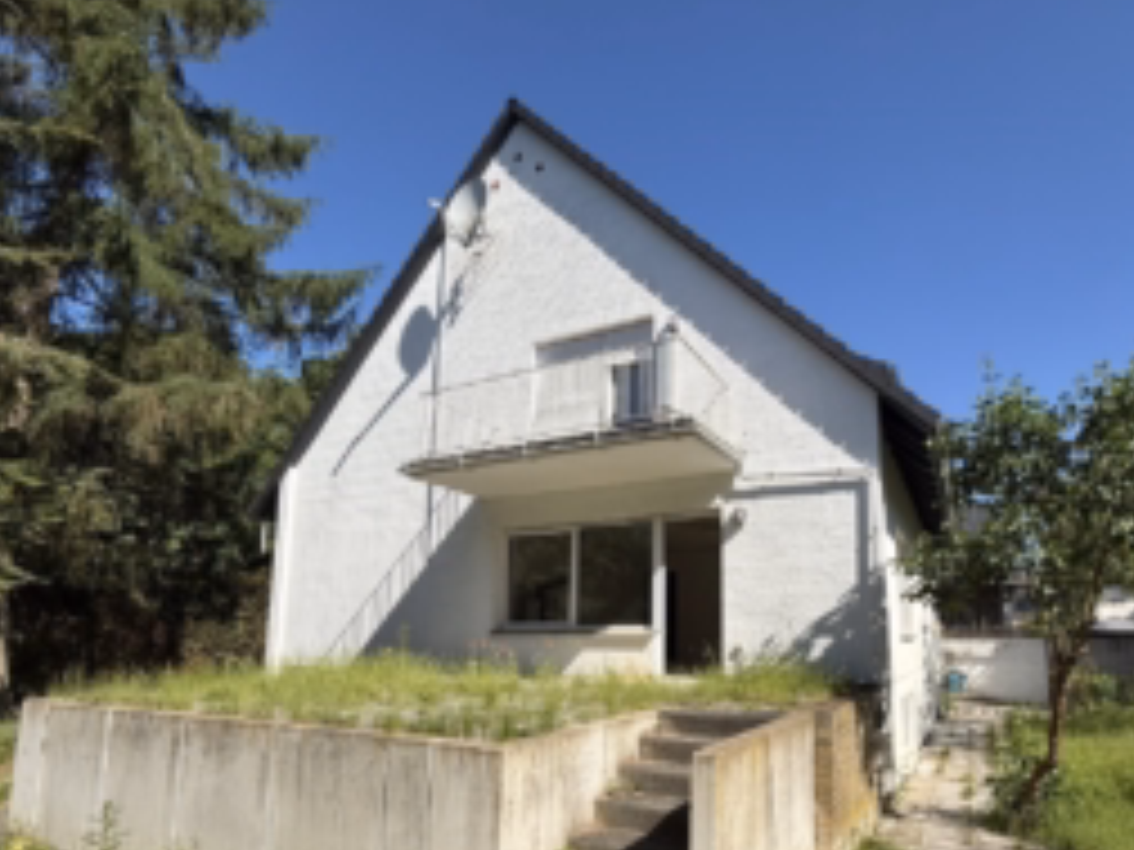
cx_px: 652
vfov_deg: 64.6
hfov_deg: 81.2
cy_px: 553
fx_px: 655
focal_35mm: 20
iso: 50
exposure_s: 1/2841
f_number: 2.2
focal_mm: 2.22
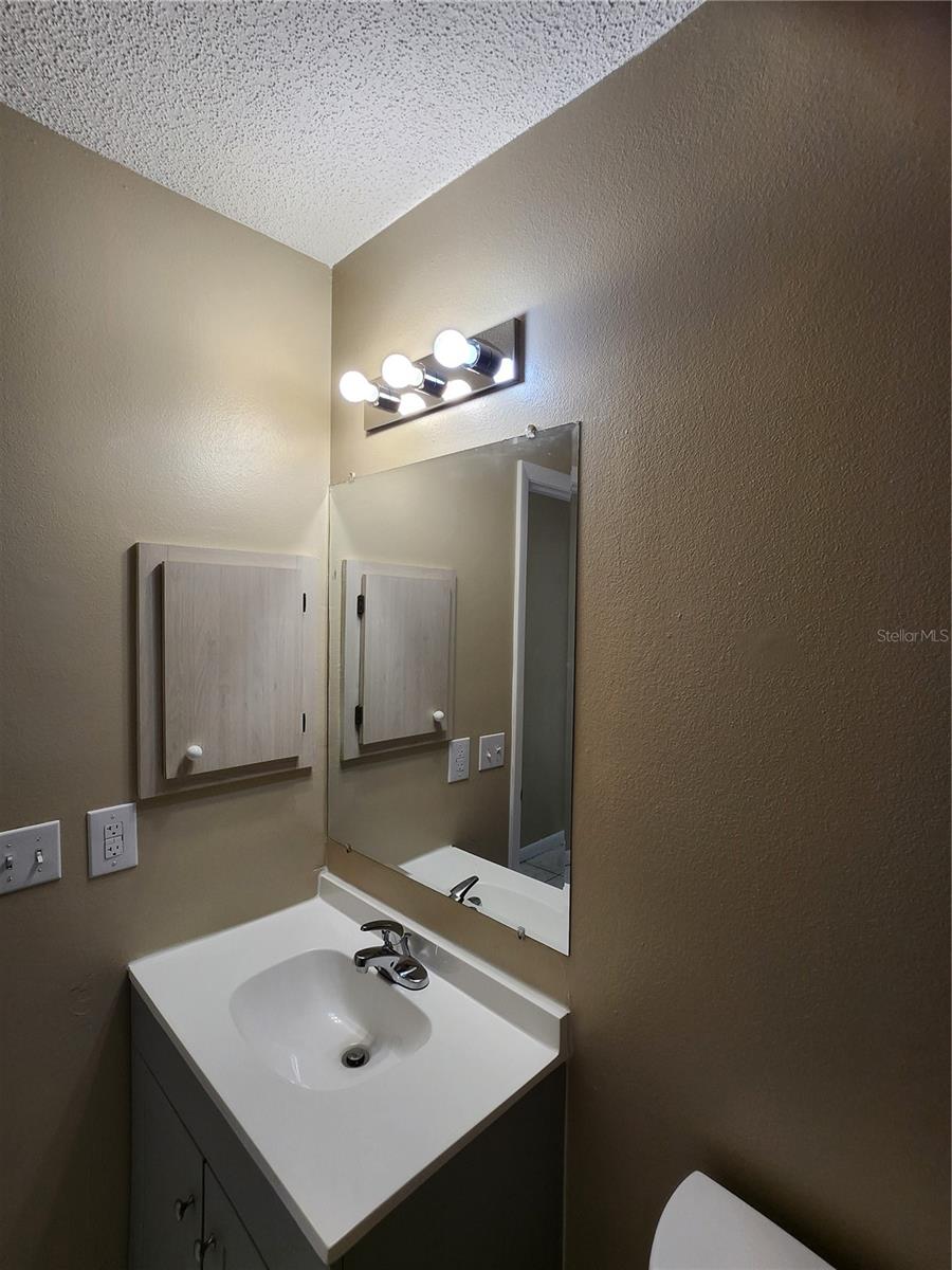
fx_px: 477
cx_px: 476
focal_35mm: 13
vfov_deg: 106.2
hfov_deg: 89.9
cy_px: 635
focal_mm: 1.7
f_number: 2.2
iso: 40
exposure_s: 1/60
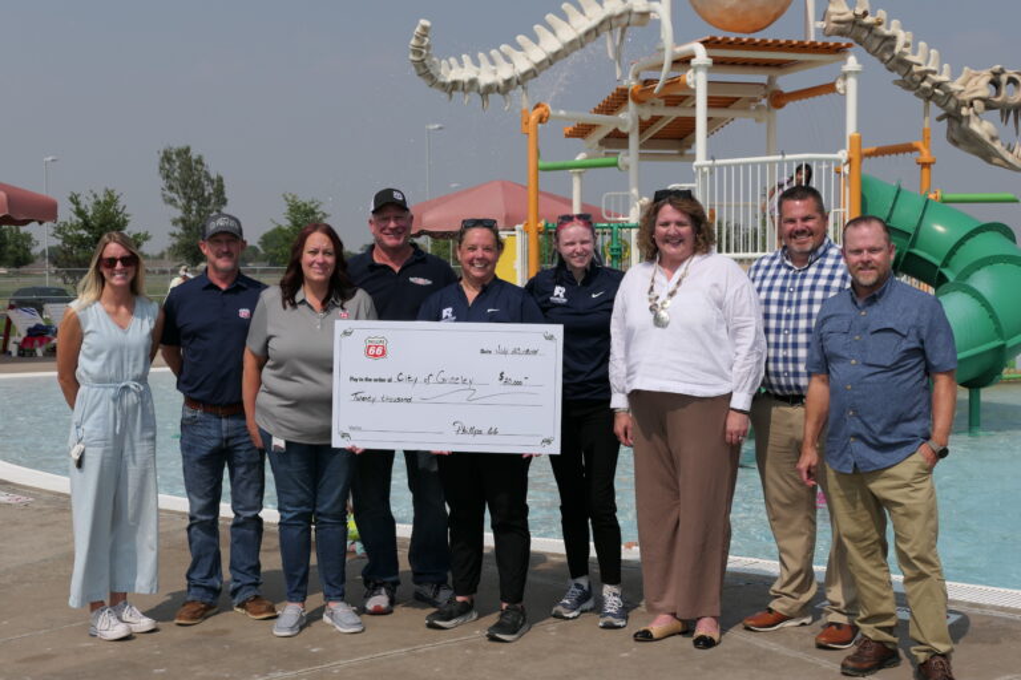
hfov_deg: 38.9
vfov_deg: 26.5
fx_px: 1446
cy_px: 340
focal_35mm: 51
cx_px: 510
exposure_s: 1/2000
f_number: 4.5
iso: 125
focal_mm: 18.44
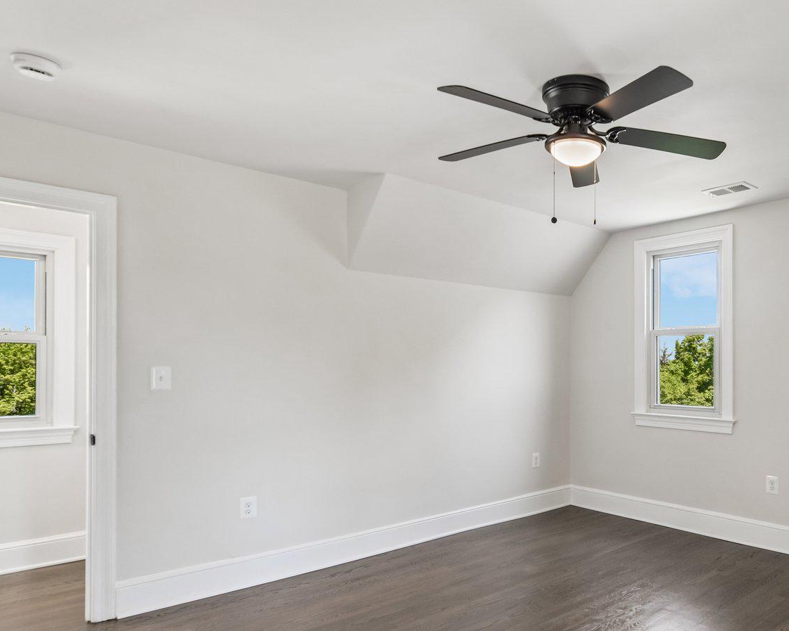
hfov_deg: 67.2
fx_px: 560
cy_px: 380
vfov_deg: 58.3
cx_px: 560
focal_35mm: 24
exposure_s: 1/15
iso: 125
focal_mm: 14
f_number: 8
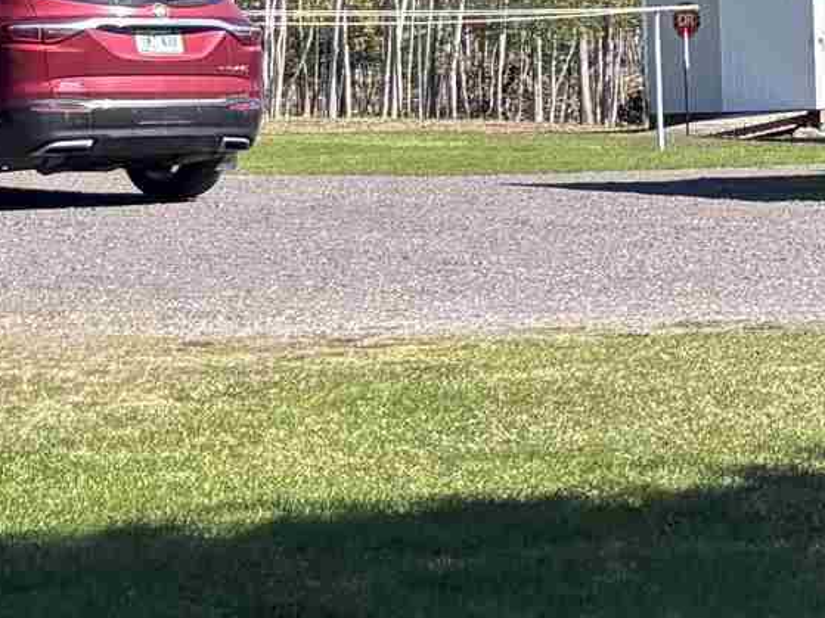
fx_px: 3407
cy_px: 122
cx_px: 2162
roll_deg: +1.7
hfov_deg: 11.0
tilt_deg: +0.7
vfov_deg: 10.3
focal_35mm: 143
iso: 50
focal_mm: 5.96
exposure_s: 1/1437
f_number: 1.6
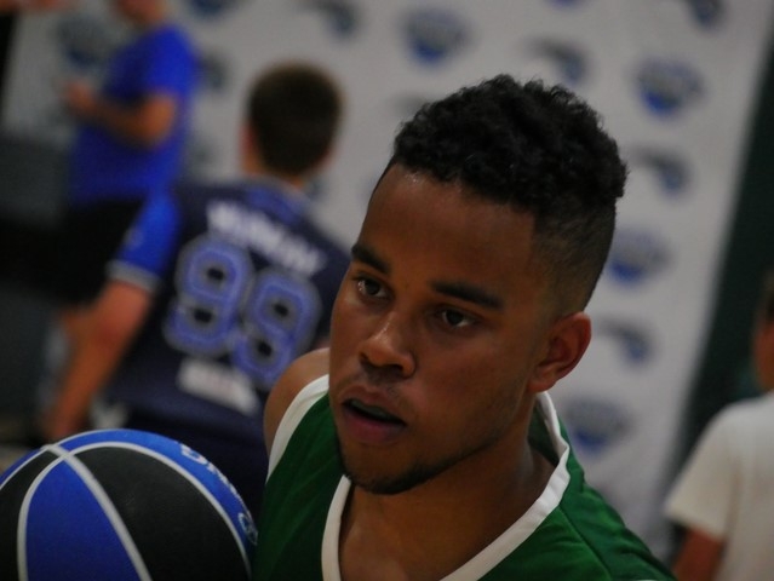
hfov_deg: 7.1
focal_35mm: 280
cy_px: 290
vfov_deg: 5.3
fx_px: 6264
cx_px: 387
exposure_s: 1/320
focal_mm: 140
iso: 6400
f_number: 5.6
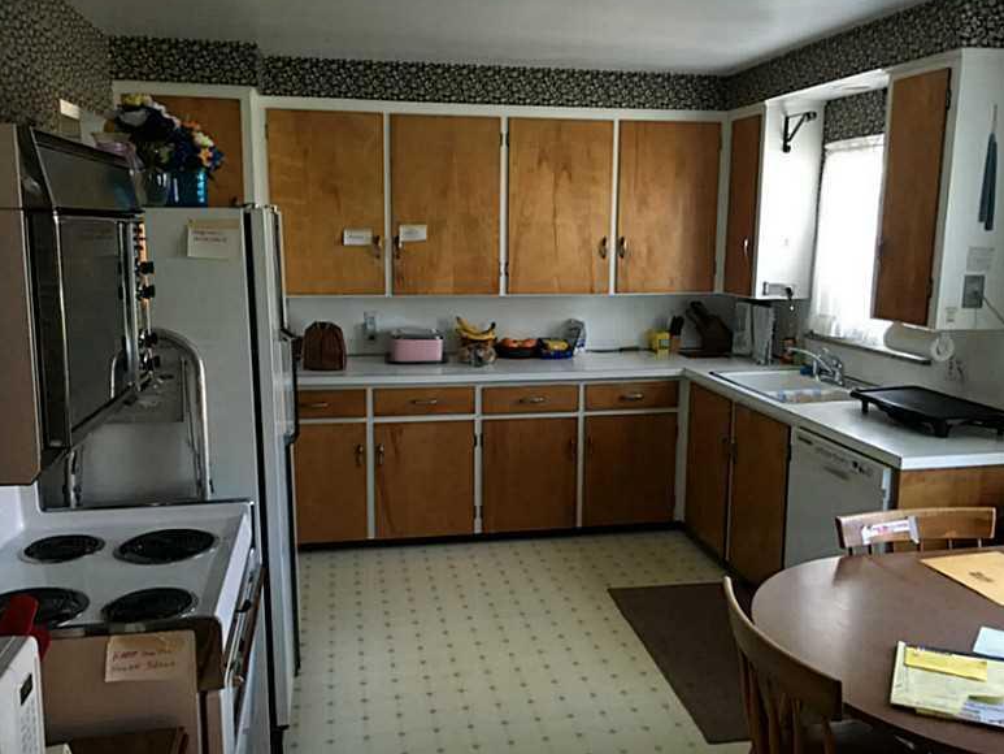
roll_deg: +0.5
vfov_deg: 46.8
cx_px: 509
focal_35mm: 30
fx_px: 870
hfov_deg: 60.0
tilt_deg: -10.2
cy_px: 376
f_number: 2.2
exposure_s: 1/30
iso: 200
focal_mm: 4.15
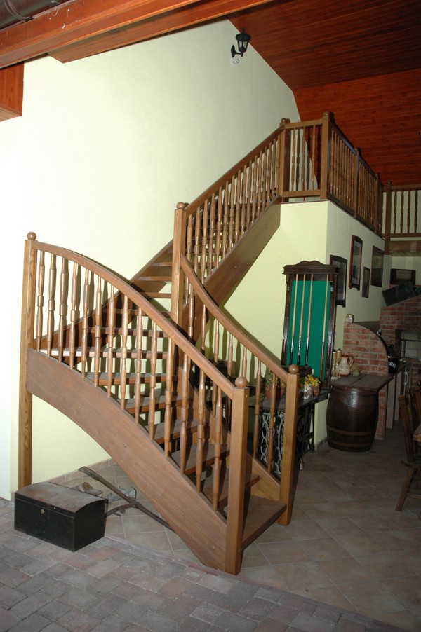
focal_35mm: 27
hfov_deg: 47.9
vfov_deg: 67.4
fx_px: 474
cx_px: 210
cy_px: 316
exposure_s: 1/80
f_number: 3.5
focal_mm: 18
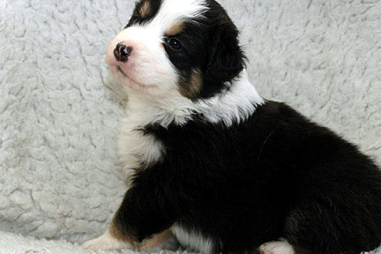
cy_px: 110
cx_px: 250
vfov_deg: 13.7
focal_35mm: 100
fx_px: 1058
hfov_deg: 20.3
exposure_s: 1/60
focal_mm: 48
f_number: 5
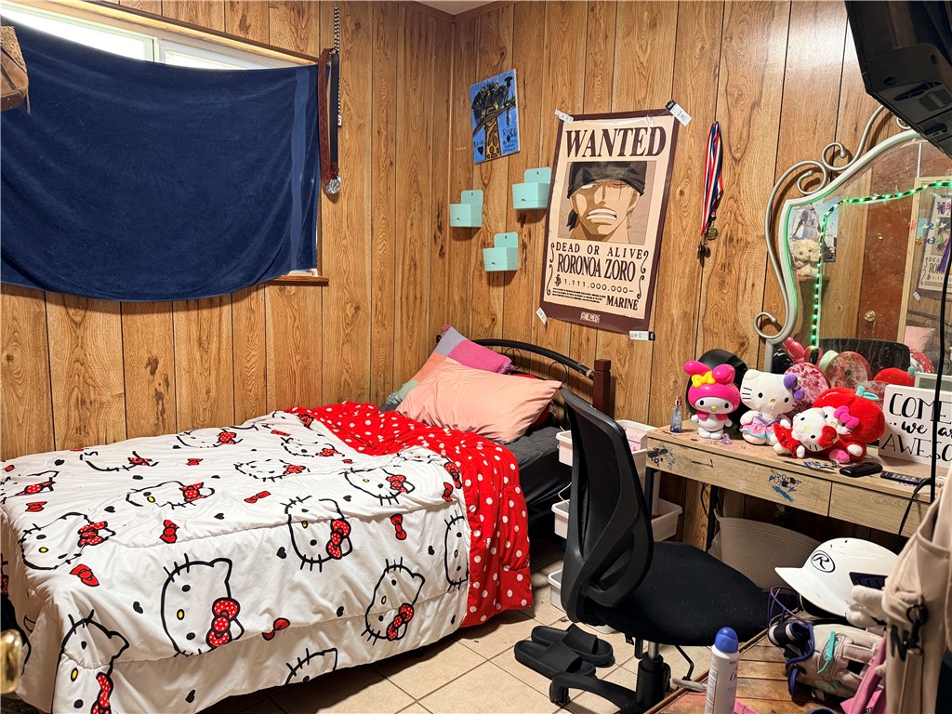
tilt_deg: -9.0
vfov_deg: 56.8
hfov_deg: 71.6
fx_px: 660
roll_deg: -2.2
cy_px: 357
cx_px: 476
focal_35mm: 24
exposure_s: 1/60
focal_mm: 6.76
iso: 320
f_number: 1.78
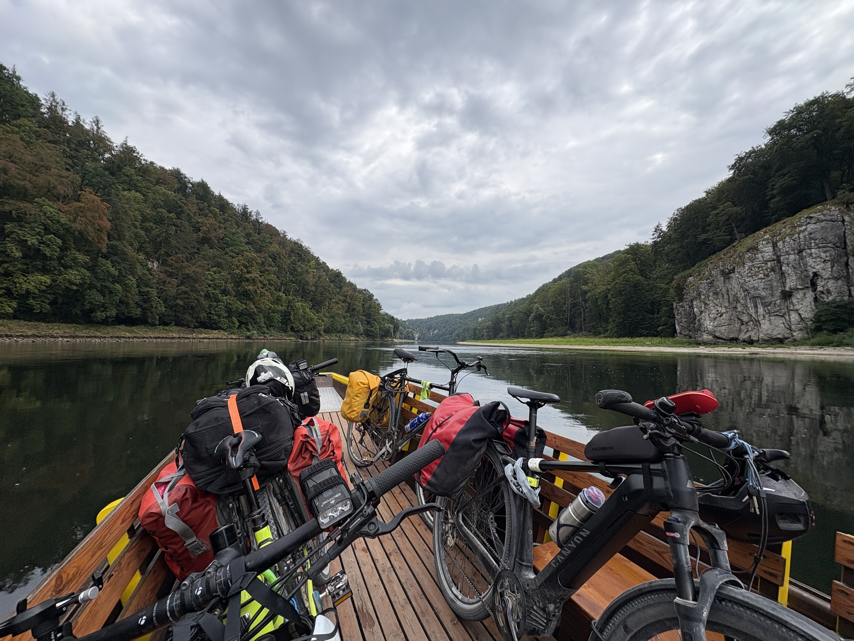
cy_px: 320
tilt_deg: +4.1
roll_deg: -1.2
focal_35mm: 14
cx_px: 427
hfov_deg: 102.1
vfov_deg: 85.7
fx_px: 345
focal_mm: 2.22
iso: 50
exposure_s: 1/1600
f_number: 2.2
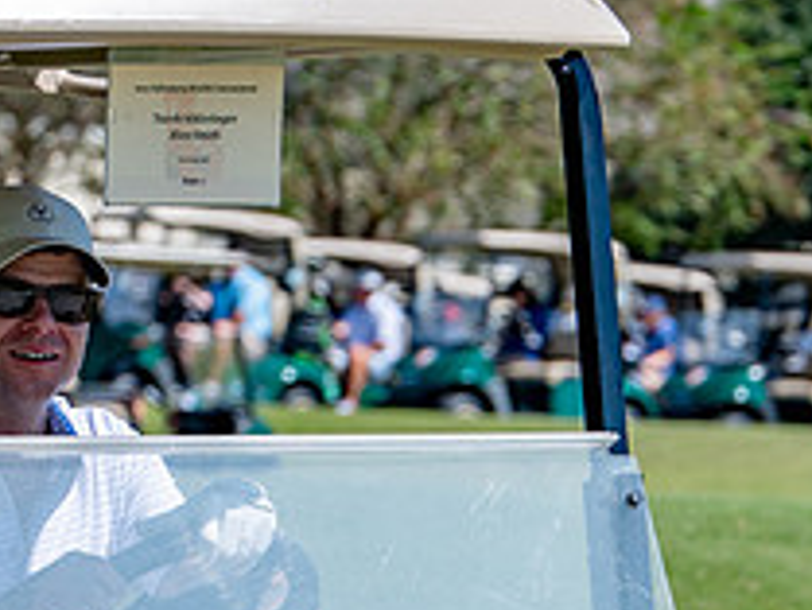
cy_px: 618
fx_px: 10046
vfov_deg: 3.5
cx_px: -29
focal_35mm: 428
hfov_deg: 4.6
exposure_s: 1/640
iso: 125
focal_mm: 125
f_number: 5
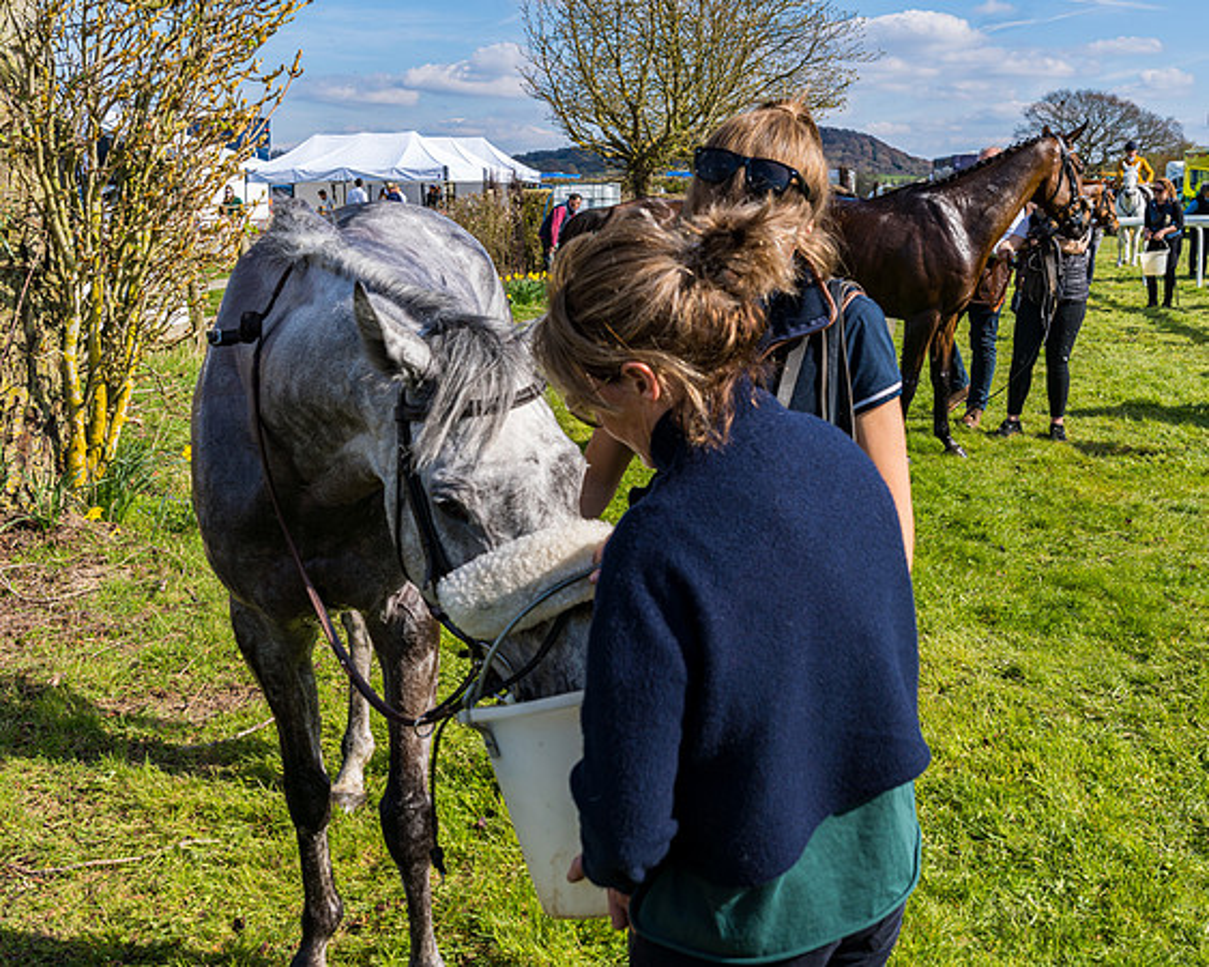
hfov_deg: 45.7
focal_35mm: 40
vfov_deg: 37.2
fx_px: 1435
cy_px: 448
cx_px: 580
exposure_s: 1/200
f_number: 8
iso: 50
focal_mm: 33
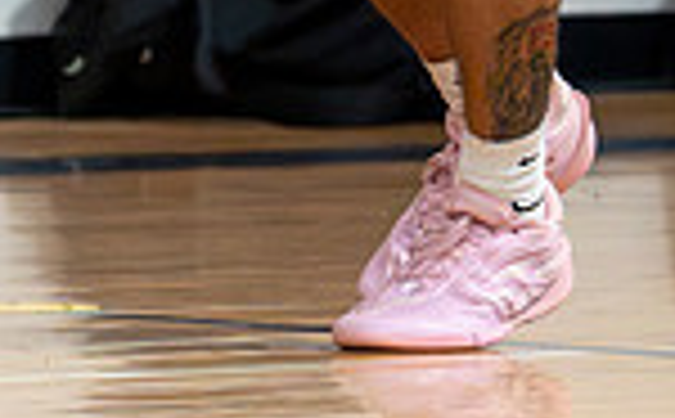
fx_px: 17951
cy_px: -410
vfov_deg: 1.3
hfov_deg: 2.2
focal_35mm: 978
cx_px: 758
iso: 10000
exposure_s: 1/1250
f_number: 3.2
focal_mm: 137
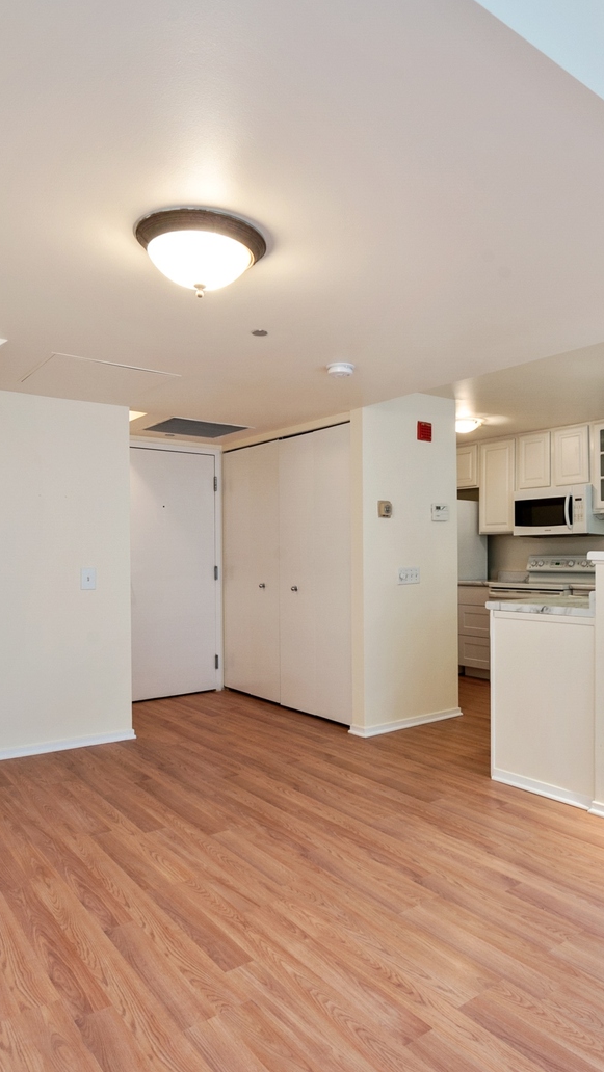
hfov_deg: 49.2
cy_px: 542
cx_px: 366
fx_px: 654
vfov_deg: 78.7
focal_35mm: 23
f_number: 8
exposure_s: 1/3
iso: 320
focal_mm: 14
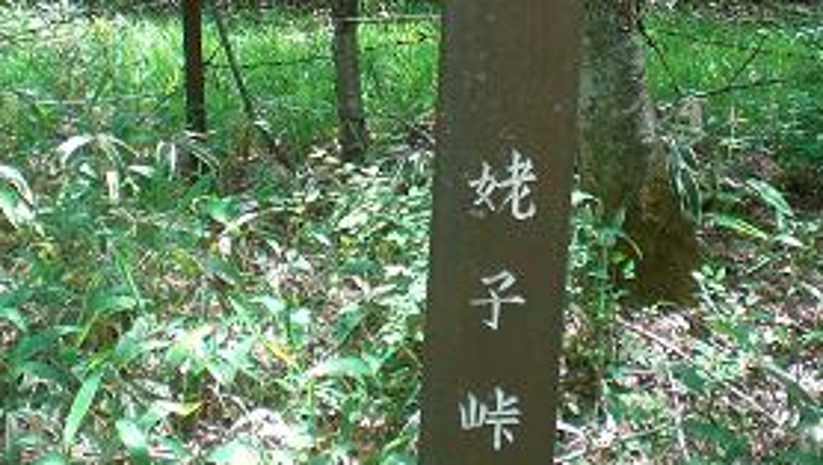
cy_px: -6
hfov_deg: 30.5
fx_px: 1507
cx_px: 480
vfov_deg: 17.1
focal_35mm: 69
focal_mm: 6.3
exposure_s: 1/250
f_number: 3.1
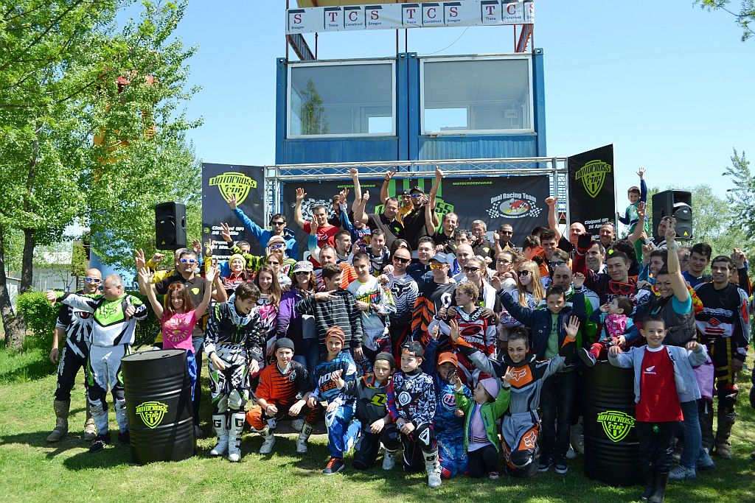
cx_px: 378
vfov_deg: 43.6
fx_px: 629
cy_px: 252
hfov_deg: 61.9
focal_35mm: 30
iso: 100
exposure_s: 1/200
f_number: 7.1
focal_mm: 20
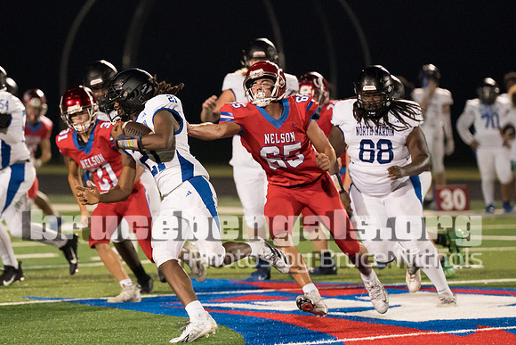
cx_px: 164
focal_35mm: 351
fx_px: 5029
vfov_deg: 3.9
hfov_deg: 5.9
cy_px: 154
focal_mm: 200
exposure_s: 1/1000
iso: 8000
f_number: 2.8
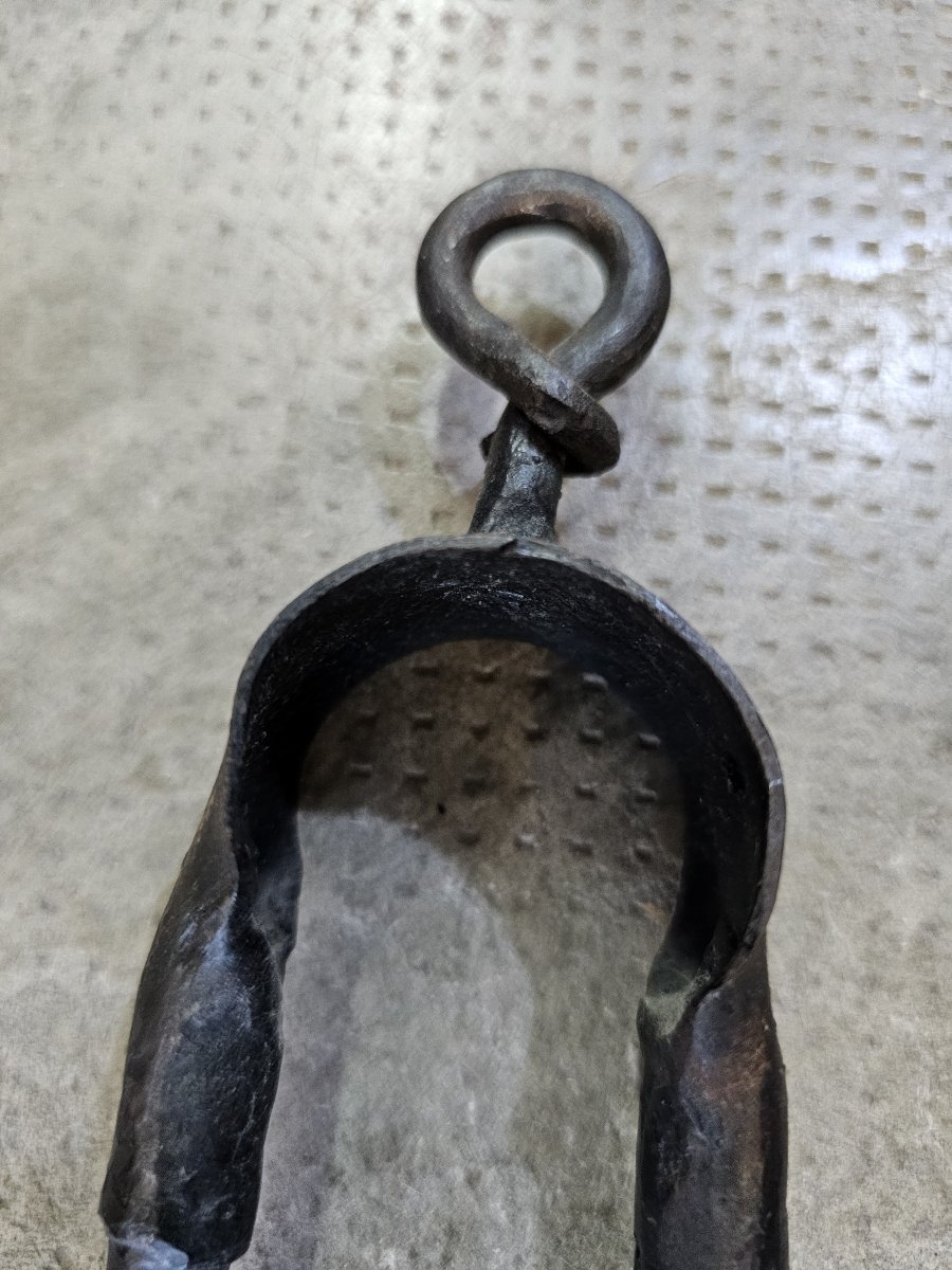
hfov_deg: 58.9
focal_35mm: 23
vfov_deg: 73.9
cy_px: 635
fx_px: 843
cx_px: 476
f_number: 1.7
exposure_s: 1/101
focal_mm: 6.3
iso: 1000
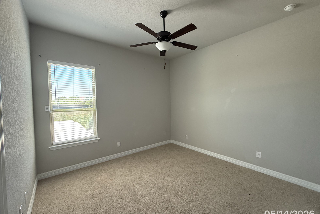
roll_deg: +0.8
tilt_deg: -2.4
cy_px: 108
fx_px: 133
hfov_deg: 100.4
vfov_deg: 77.3
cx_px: 165
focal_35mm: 15
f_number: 2.2
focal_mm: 2.22
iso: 250
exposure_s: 1/99
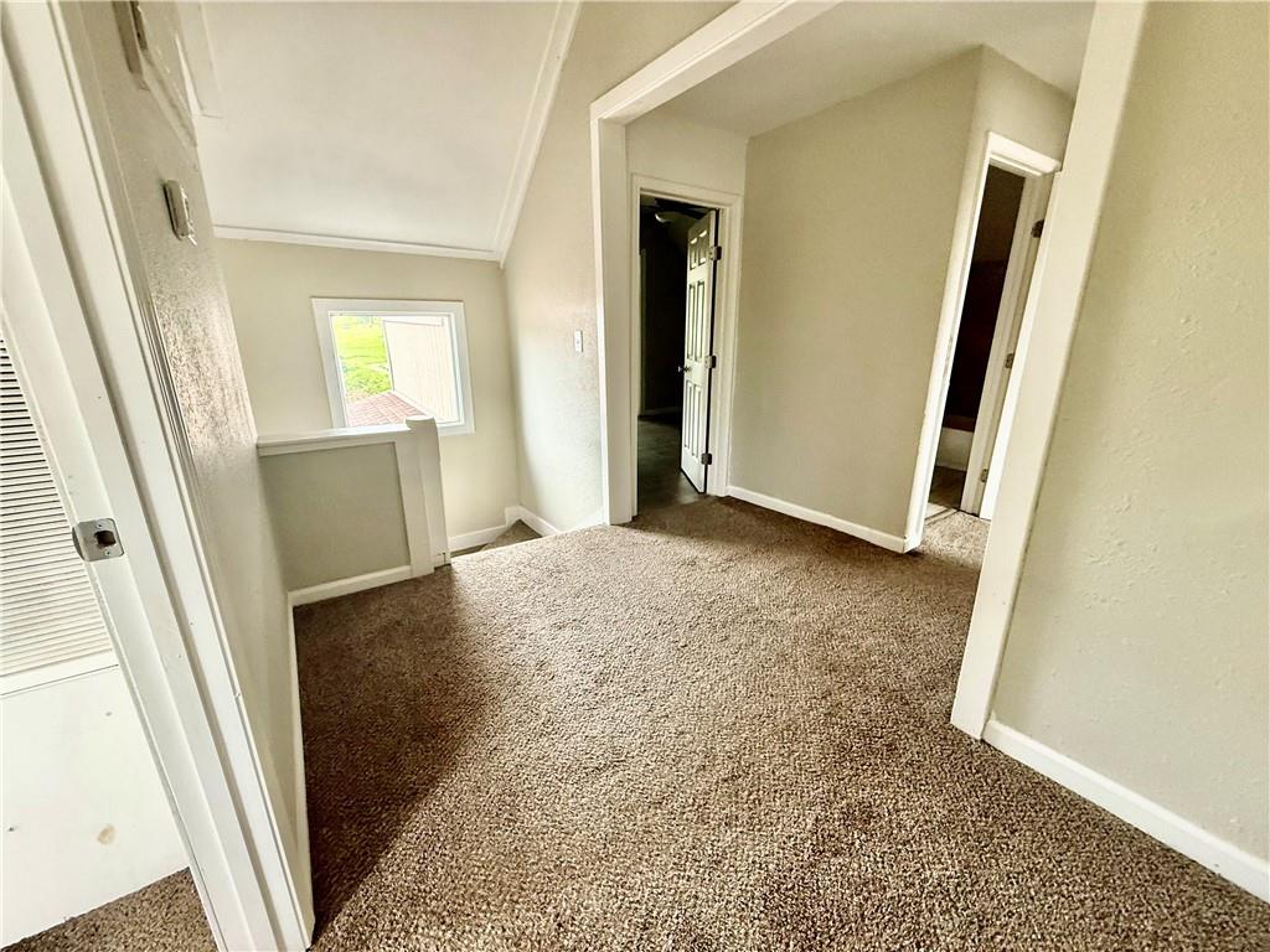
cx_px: 635
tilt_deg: -16.9
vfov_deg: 85.7
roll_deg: -0.2
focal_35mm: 14
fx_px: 514
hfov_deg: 102.1
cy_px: 476
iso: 320
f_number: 2.2
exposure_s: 1/67
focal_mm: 2.22
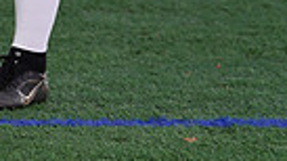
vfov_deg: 1.3
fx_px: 7046
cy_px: -259
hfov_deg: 2.3
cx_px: -18
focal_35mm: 926
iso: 320
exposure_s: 1/30
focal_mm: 209
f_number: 5.6
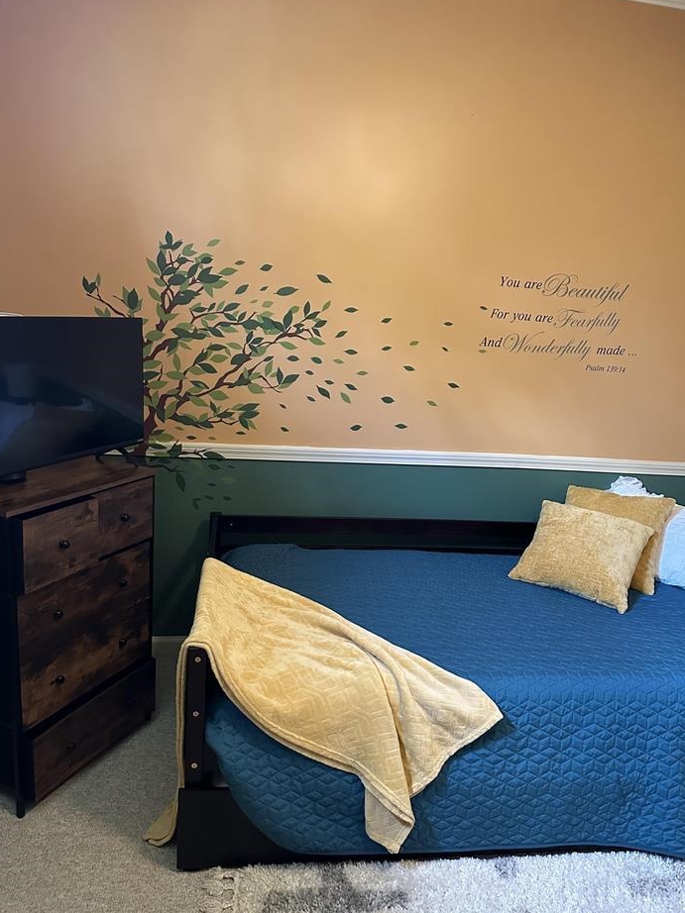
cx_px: 351
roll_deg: -5.0
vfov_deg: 69.4
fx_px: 660
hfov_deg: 54.9
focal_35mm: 25
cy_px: 465
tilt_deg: -13.0
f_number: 1.78
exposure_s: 1/60
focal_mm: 6.86
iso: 800
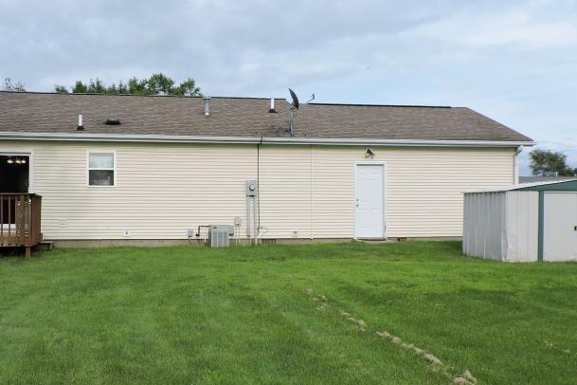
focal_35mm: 42
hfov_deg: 45.8
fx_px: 673
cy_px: 220
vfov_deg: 31.8
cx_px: 197
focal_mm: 4.3
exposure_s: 1/800
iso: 100
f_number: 3
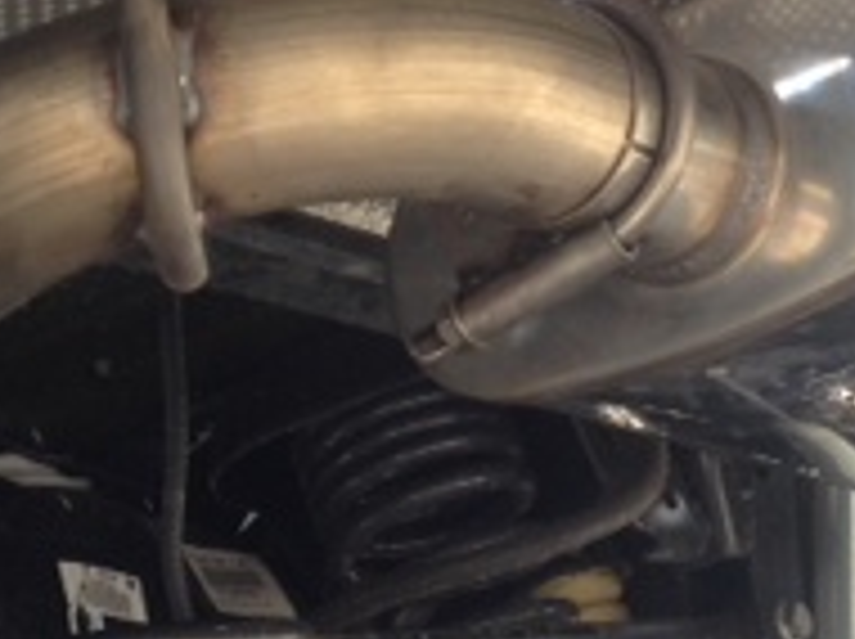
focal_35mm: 118
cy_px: 428
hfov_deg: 16.7
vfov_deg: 12.5
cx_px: 540
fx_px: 2911
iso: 64
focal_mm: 4.28
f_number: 2.4
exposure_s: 1/164
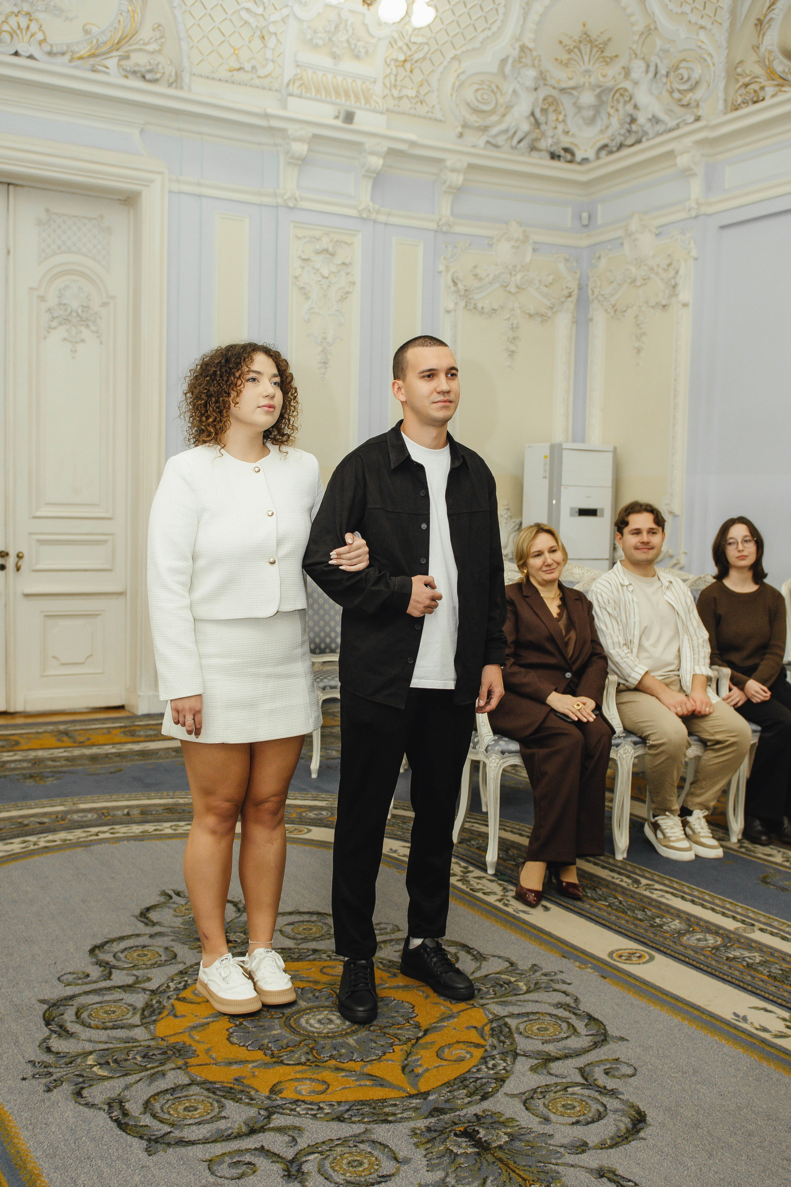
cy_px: 594
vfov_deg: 53.1
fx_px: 1186
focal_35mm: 36
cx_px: 396
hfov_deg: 36.9
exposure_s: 1/250
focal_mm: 24
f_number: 2.8
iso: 1000
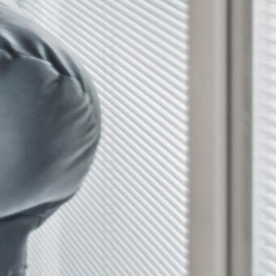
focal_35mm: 112
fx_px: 1010
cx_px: -890
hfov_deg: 7.7
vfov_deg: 12.7
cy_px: -343
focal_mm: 15
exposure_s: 1/6
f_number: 7.1
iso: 640
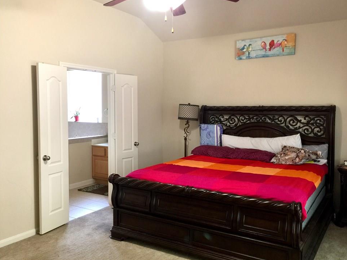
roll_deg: -1.8
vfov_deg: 45.4
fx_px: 311
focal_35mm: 31
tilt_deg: -4.0
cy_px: 126
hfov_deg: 58.3
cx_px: 184
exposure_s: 1/15
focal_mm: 4.15
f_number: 2.2
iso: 64
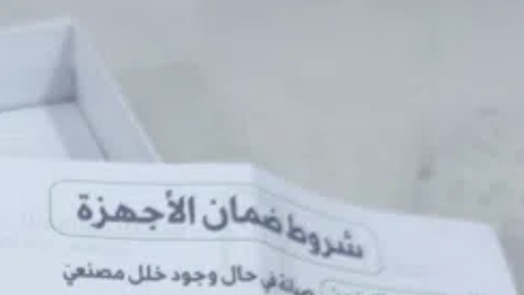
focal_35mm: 74
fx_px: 1029
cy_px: 436
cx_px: 28
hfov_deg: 27.3
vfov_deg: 15.2
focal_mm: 4.94
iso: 250
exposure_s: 1/50
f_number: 1.5
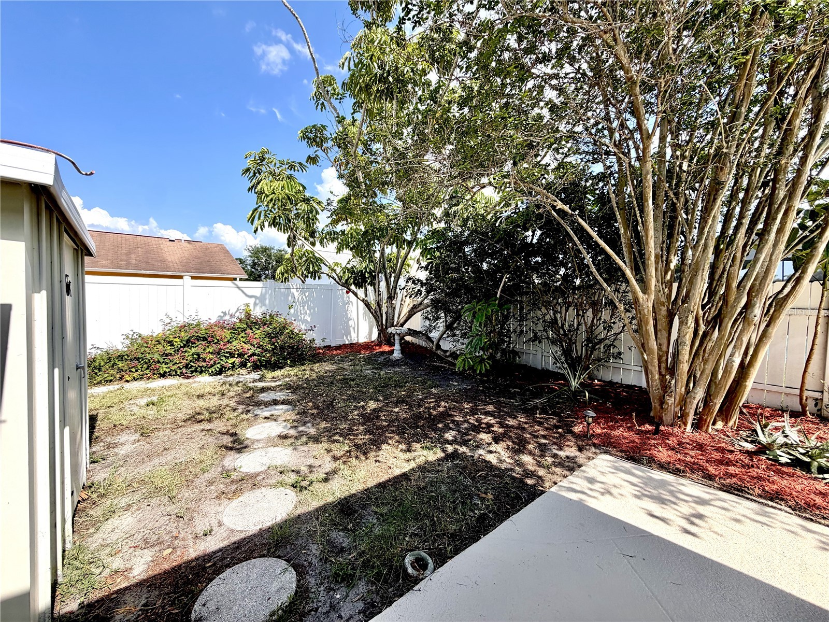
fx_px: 335
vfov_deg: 85.7
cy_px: 311
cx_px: 414
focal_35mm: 14
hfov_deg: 102.1
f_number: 2.2
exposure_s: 1/770
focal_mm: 2.22
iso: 32
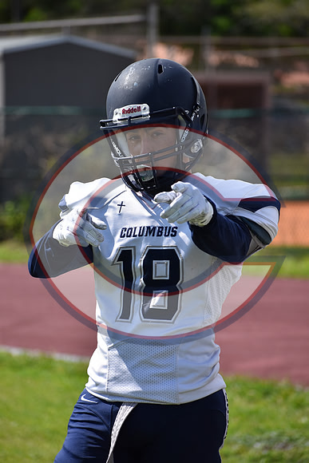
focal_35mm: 248
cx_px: 154
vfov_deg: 8.3
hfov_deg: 5.6
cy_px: 232
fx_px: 3184
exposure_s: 1/2000
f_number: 5.6
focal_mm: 165
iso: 250
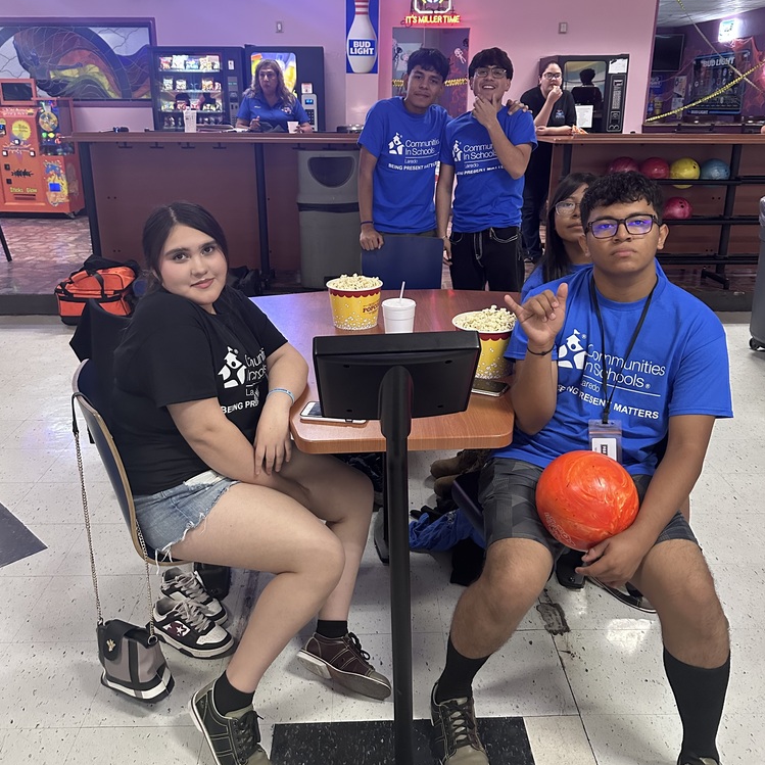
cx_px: 376
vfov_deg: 55.4
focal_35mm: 29
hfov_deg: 55.6
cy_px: 327
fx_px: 725
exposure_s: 1/60
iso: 800
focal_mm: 6.86
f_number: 1.78
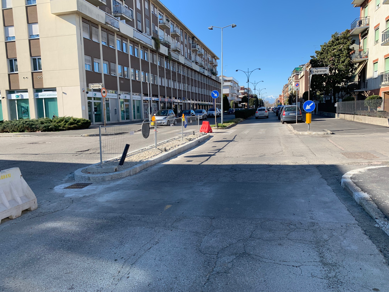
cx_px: 194
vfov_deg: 53.1
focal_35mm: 26
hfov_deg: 67.3
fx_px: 292
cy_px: 146
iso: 25
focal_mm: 4.25
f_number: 1.8
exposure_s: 1/903
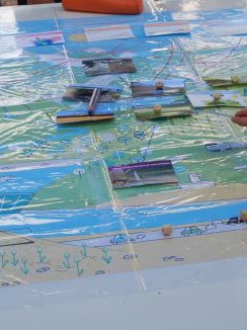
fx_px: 981
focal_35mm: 103
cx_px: 218
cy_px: 80
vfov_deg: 19.0
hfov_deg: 14.2
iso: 100
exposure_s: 1/200
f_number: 7.1
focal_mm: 24
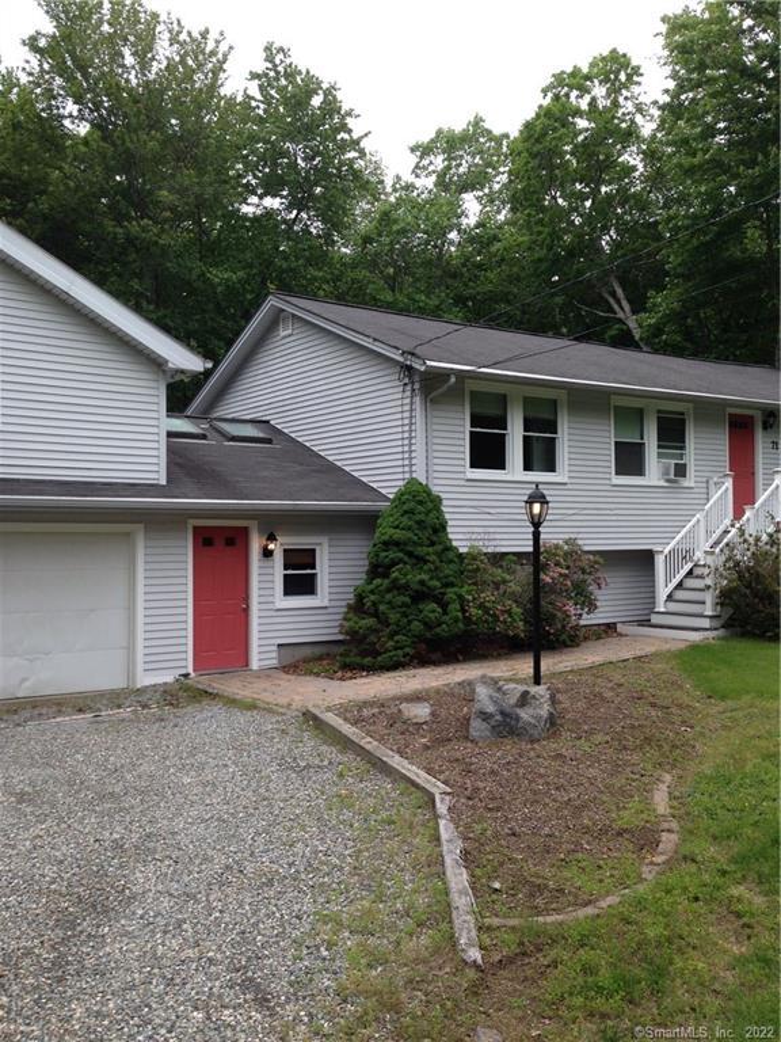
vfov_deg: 55.4
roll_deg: -0.4
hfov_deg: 42.9
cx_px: 390
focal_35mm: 33
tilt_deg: +5.2
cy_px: 521
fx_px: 993
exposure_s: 1/317
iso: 50
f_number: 2.4
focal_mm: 4.12
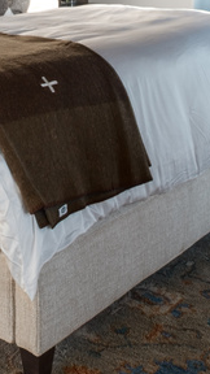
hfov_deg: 17.8
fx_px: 663
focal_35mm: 67
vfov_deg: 28.4
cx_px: 41
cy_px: -42
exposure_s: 1/250
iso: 400
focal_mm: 12
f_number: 5.6
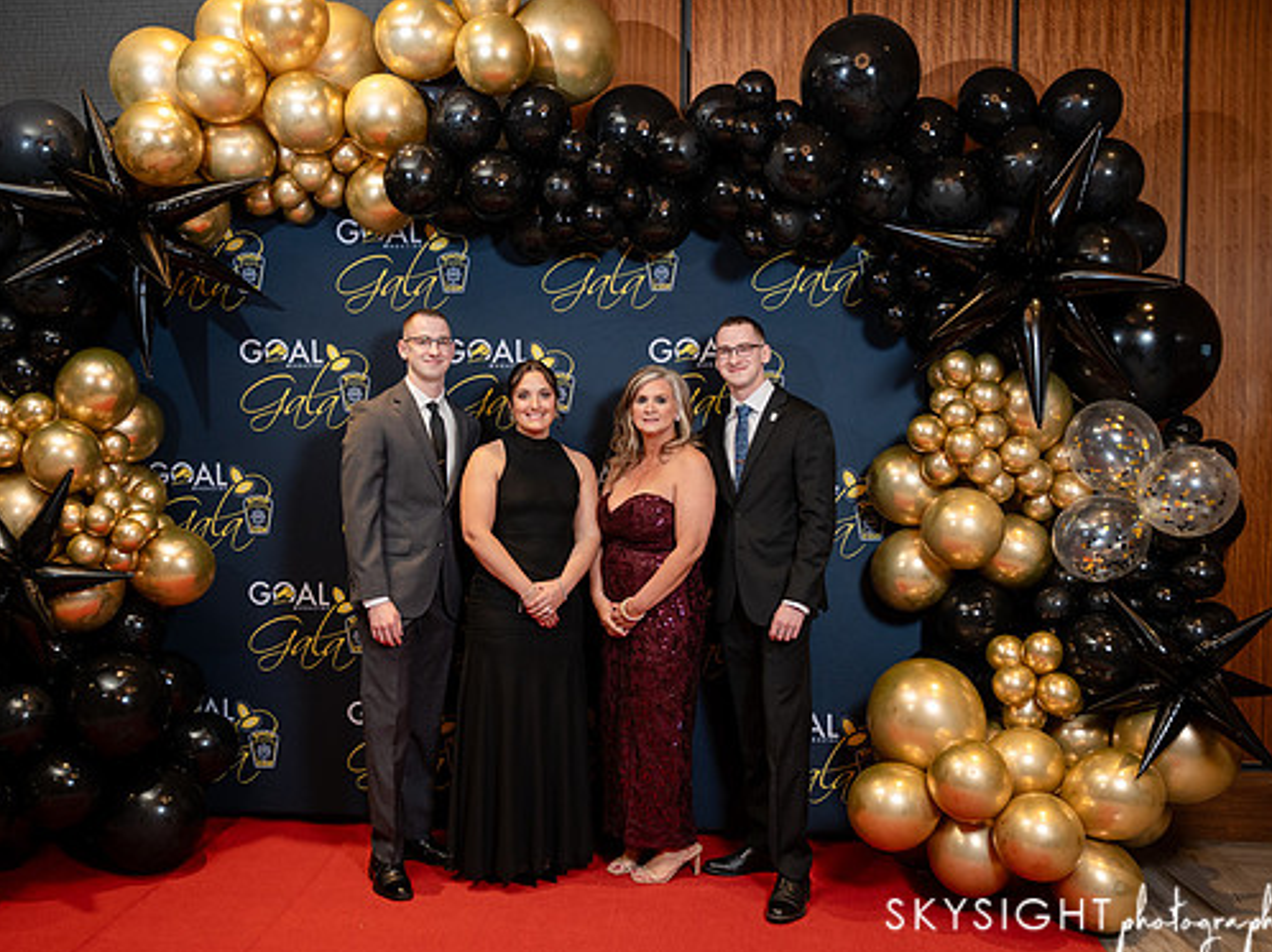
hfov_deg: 55.3
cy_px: 484
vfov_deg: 42.9
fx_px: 1212
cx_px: 593
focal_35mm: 33
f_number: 2.8
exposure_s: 1/200
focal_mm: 28
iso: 1000
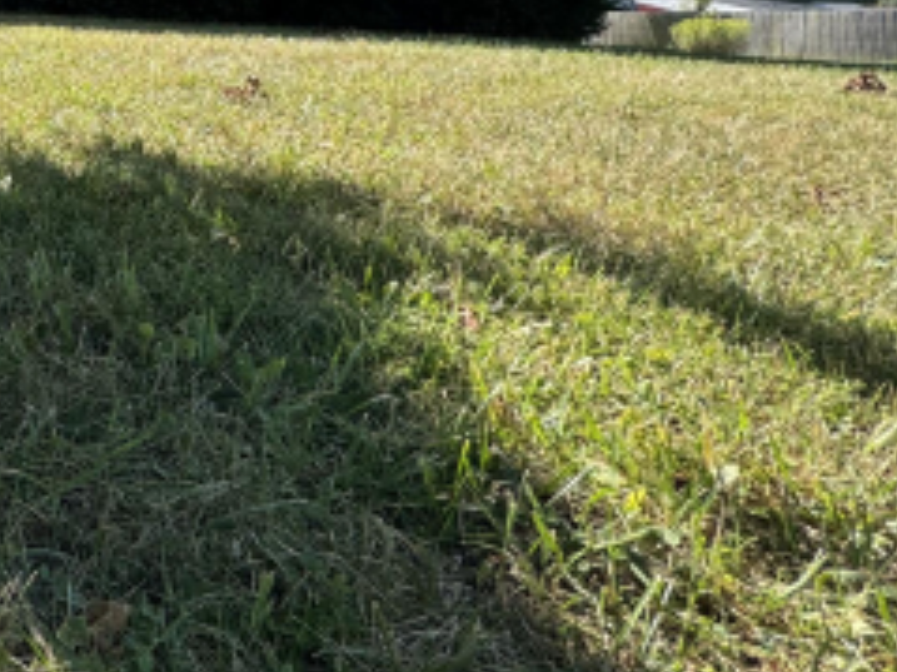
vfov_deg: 33.2
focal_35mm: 39
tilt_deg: +3.5
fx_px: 1010
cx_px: -163
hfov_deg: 37.2
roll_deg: +1.0
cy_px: -26
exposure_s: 1/596
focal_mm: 2.22
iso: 40
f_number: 2.2
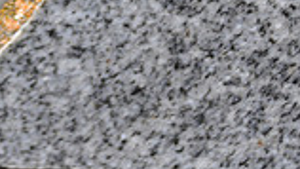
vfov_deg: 2.1
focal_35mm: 564
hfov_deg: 3.8
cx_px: -133
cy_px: -183
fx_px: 4488
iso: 220
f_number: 5.6
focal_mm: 98
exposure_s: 1/500
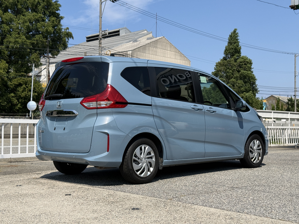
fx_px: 415
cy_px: 112
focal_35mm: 48
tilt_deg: +2.3
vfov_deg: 30.3
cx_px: 150
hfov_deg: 39.7
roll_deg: -0.6
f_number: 1.78
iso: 80
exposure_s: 1/6536
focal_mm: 6.76
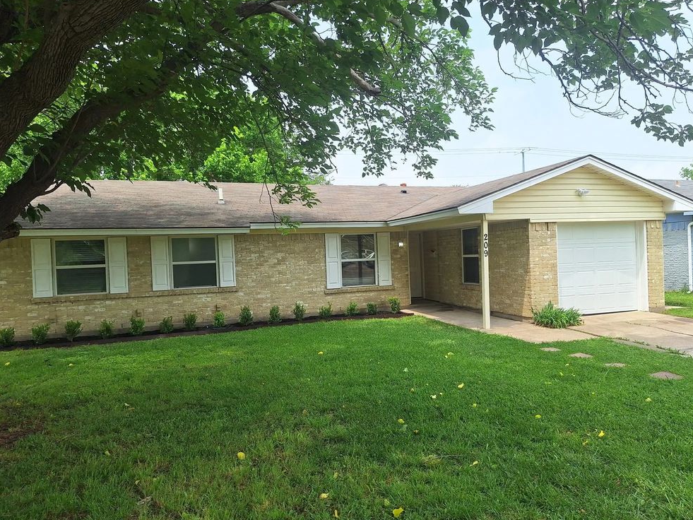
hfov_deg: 71.6
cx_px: 360
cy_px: 261
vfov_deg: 56.8
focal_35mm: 24
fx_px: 481
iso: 40
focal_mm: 5.54
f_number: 1.8
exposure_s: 1/1961
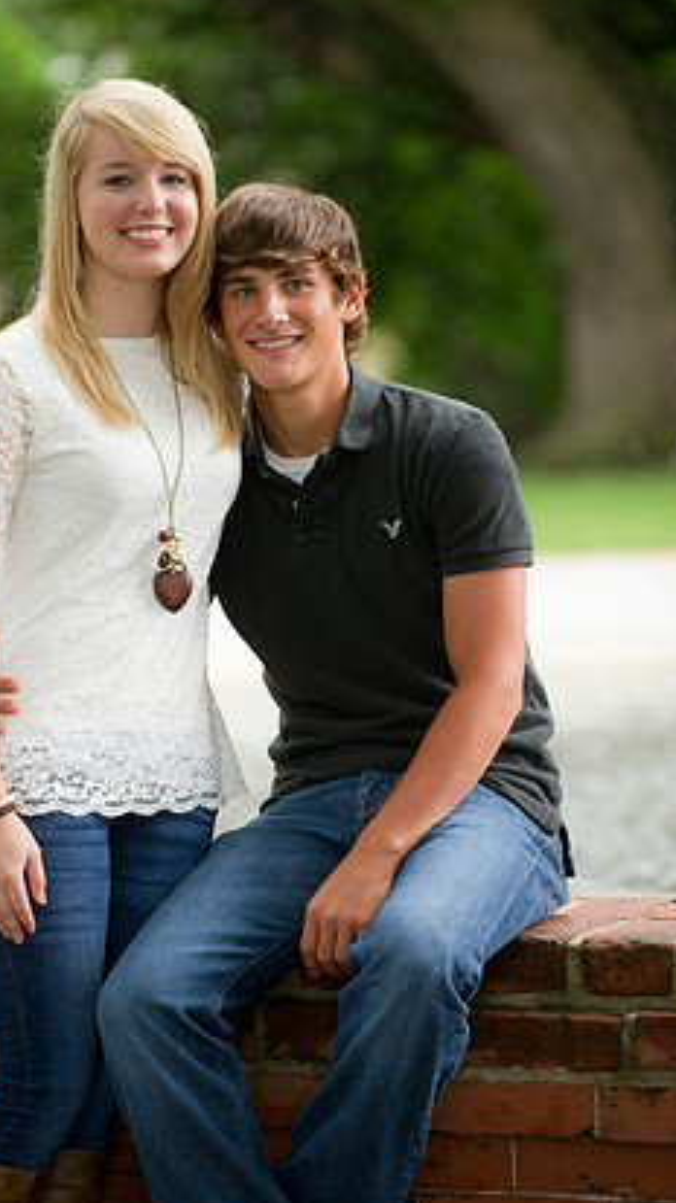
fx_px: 5455
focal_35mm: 171
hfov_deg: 7.1
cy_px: 644
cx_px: 261
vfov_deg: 12.6
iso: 640
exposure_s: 1/250
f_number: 2.8
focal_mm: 150
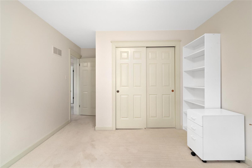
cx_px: 126
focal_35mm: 16
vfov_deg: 73.7
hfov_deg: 96.7
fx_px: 112
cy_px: 84
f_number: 7.1
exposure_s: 1/6
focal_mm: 8
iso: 400
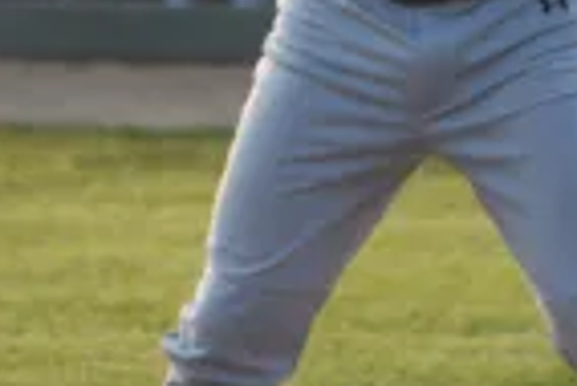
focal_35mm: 1047
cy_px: -195
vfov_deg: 1.3
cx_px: 380
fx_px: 16798
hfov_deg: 2.0
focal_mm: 220
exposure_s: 1/640
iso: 400
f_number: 5.3
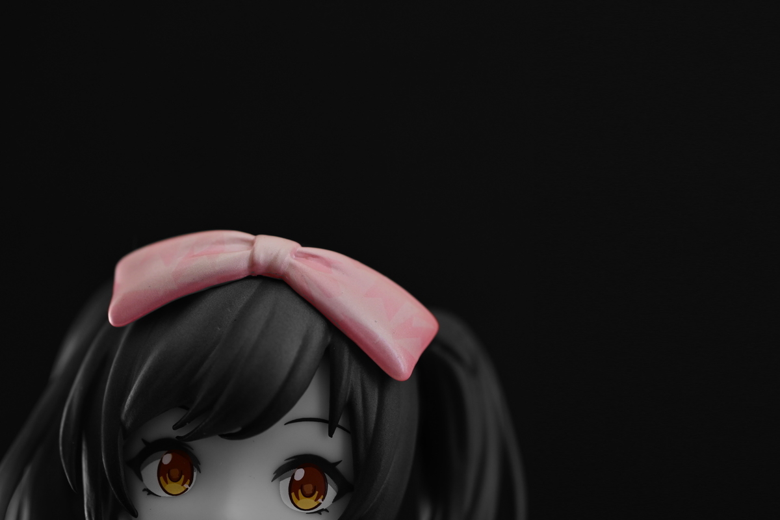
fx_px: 1625
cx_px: 390
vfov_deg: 18.2
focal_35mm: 75
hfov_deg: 27.0
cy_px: 260
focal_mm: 50
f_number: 5.6
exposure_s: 1/1.3
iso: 100
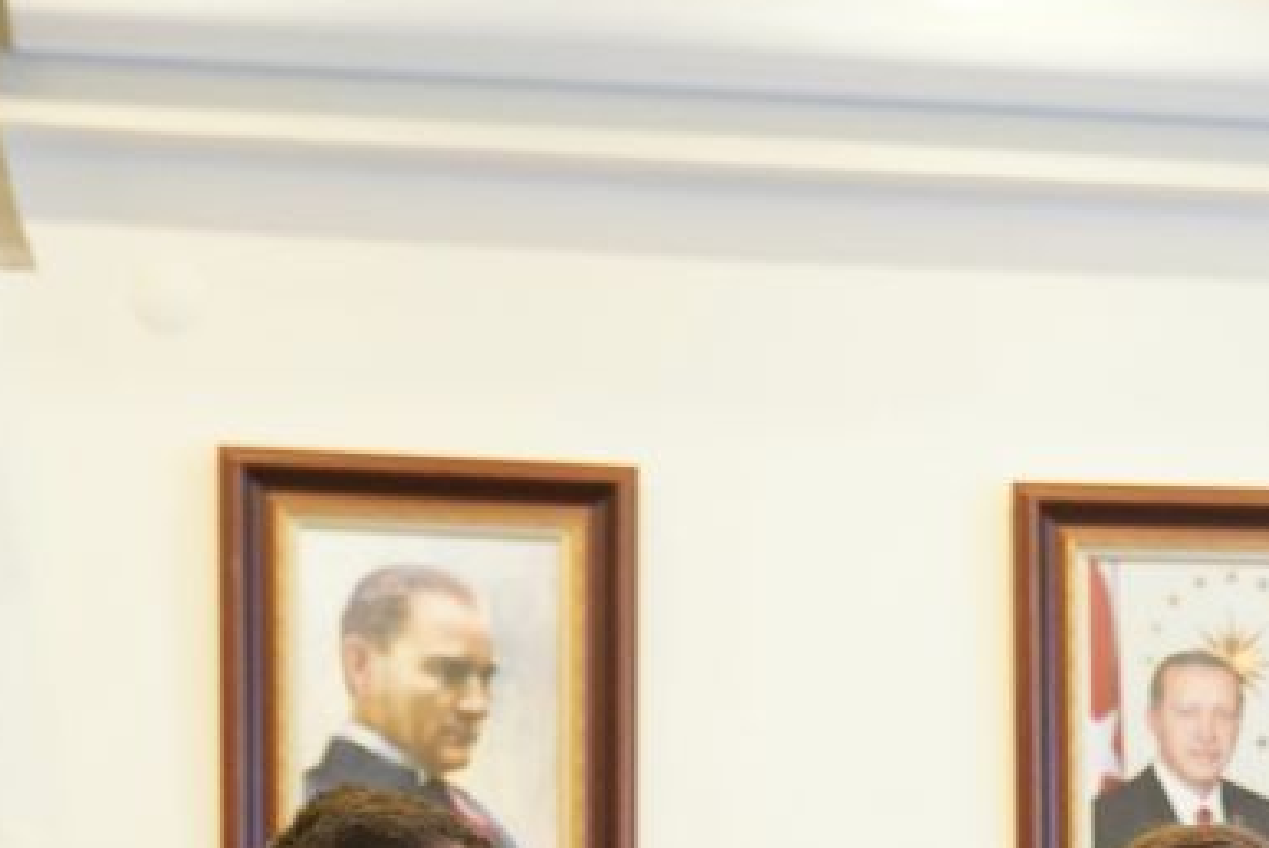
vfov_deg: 9.8
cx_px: 1496
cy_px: 1565
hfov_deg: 15.0
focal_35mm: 132
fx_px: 4656
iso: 3200
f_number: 3.5
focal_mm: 34
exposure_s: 1/125
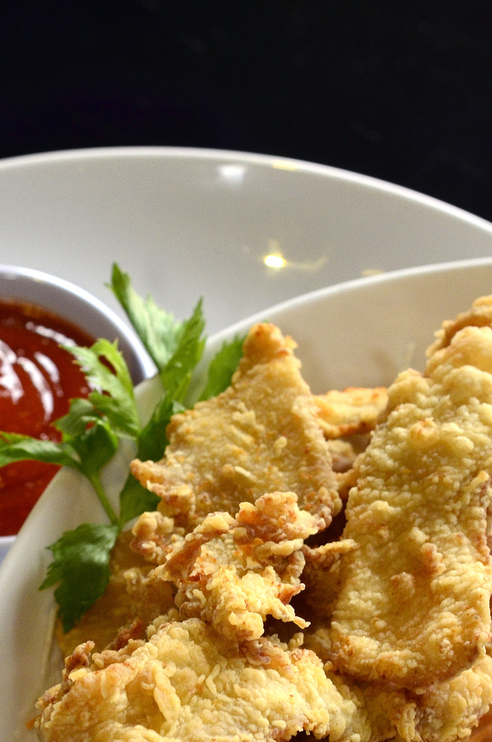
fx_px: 3026
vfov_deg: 13.9
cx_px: 144
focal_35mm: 147
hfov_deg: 9.3
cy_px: 635
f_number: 4.5
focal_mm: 50
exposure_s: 1/60
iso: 800
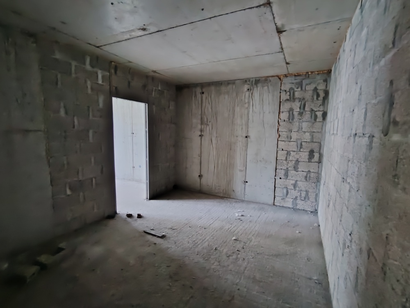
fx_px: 201
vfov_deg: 74.7
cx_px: 205
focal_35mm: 17
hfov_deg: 91.0
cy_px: 154
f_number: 2.2
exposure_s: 1/33.3
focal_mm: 1.42
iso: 713
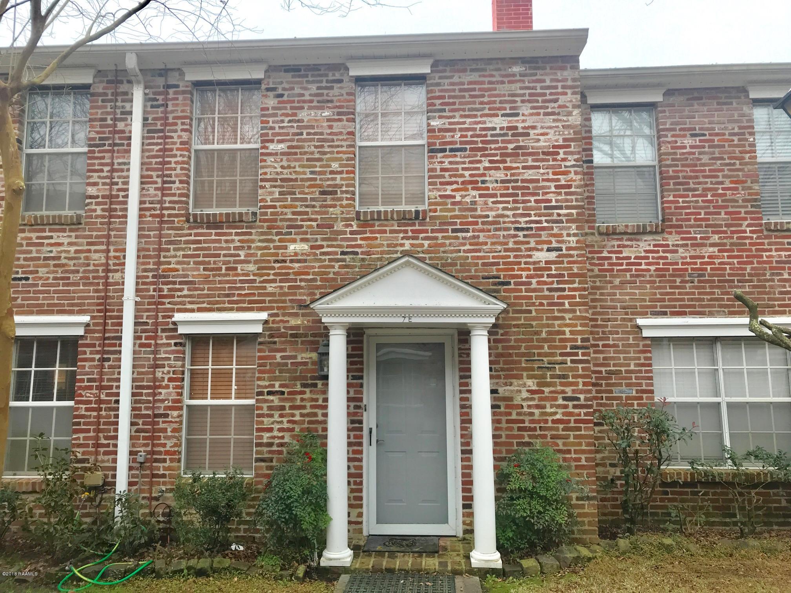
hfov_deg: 63.4
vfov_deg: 49.7
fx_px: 640
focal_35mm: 28
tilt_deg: +8.1
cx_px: 396
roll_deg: +0.3
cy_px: 296
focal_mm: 3.99
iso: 32
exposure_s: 1/120
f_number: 1.8
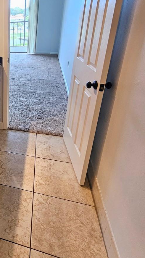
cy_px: 88
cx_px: -34
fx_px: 178
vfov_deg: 70.1
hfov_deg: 34.3
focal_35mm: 26
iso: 160
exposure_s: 1/60
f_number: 2.2
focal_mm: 2.2
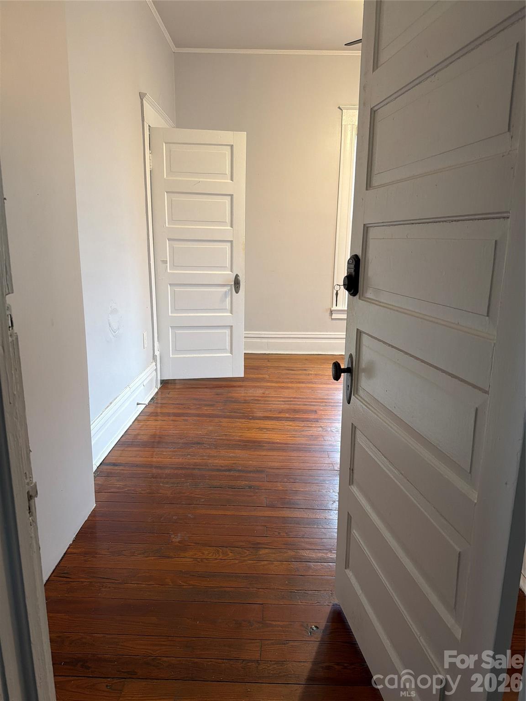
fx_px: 486
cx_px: 263
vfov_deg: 71.6
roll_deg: -1.3
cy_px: 350
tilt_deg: -12.8
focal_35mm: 24
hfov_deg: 56.8
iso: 200
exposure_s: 1/104
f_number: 1.78
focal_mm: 6.76
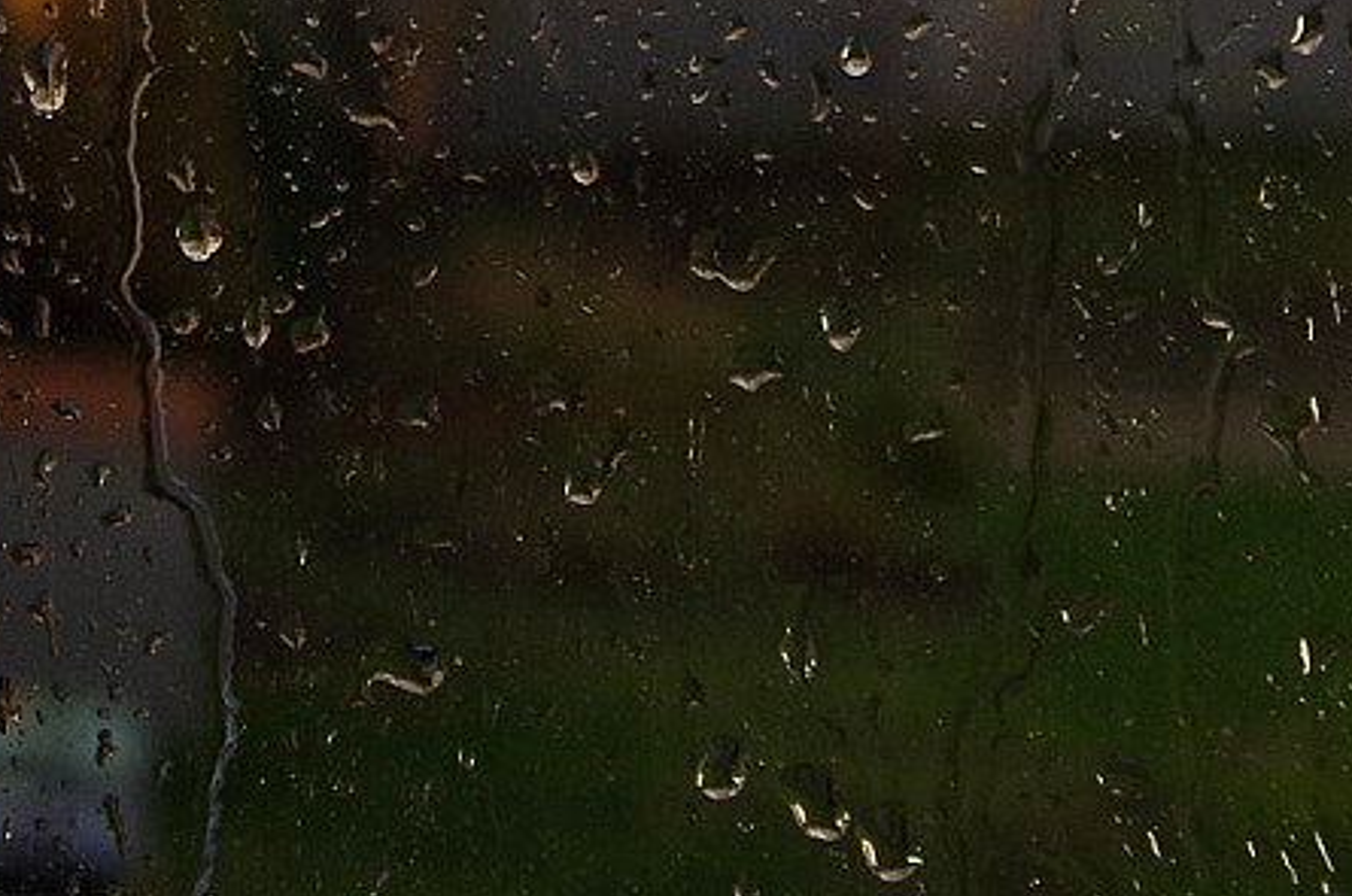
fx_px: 5661
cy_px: -697
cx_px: 343
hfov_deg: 13.6
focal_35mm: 151
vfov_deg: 8.7
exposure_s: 1/60
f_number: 5.6
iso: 800
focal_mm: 28
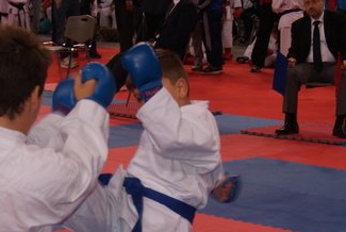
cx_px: 137
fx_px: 1244
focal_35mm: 129
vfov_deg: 10.5
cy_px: 253
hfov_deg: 15.8
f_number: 5
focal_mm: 35
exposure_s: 1/100
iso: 160
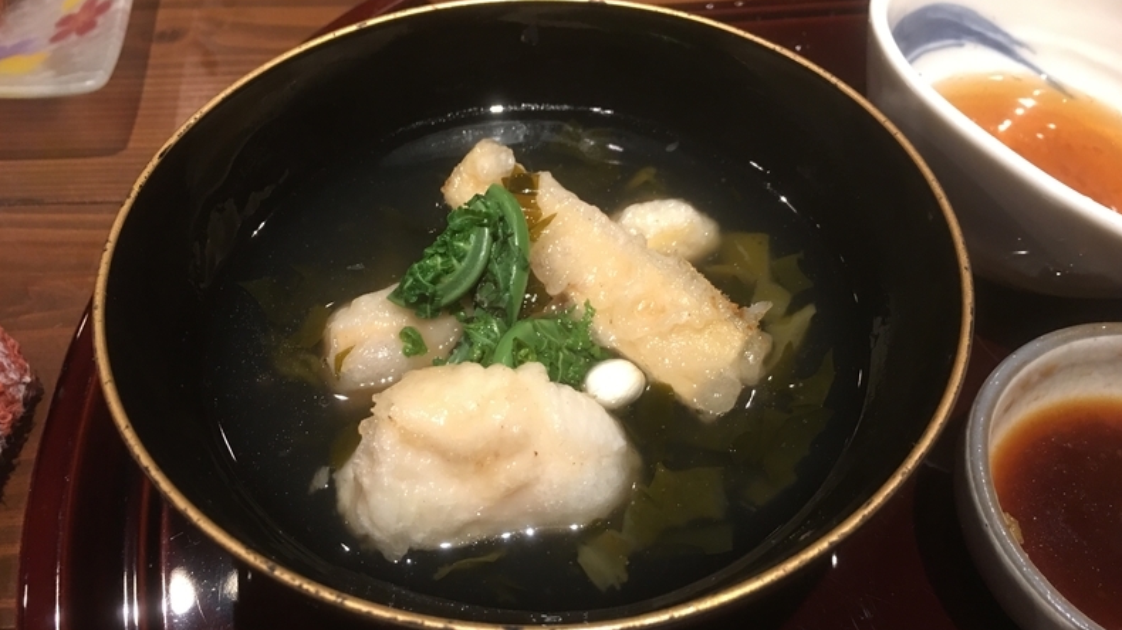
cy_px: 368
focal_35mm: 32
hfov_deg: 61.0
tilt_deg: -52.0
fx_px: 952
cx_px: 560
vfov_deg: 36.6
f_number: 2.2
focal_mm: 4.15
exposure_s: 1/10
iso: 100
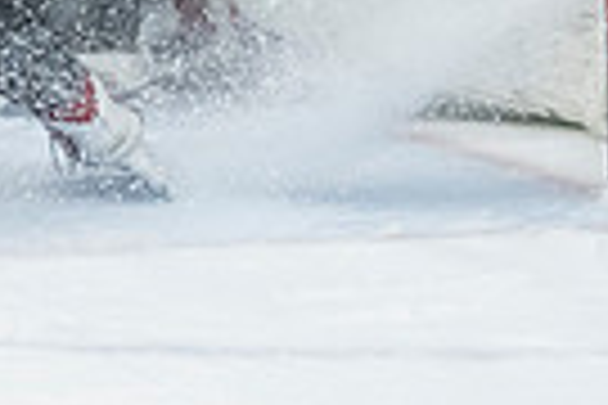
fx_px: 10166
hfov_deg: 3.4
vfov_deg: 2.3
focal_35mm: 602
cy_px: -365
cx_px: -347
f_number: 3.2
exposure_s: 1/640
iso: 2000
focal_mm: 100
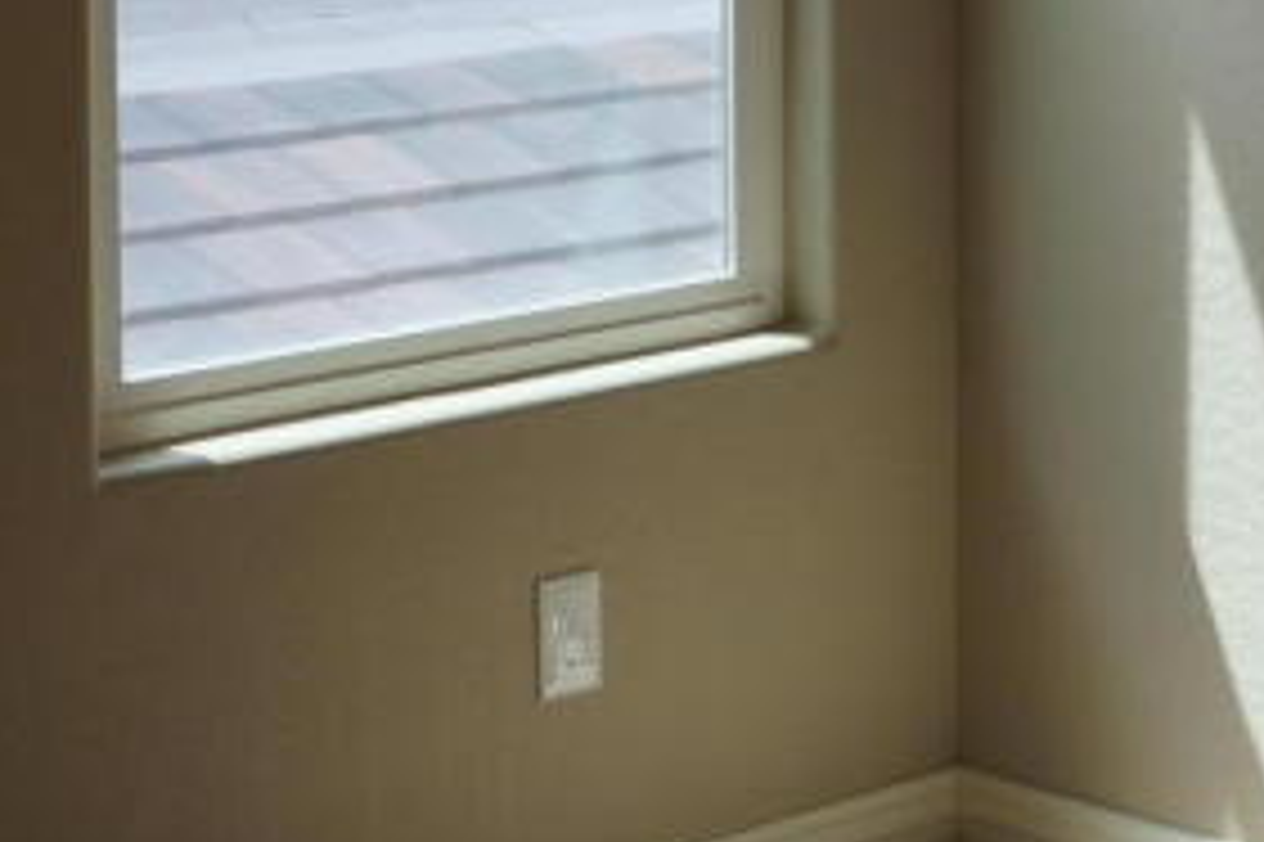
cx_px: 1224
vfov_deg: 11.9
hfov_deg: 18.0
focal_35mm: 111
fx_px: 3895
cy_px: -365
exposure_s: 1/160
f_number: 4
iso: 160
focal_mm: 18
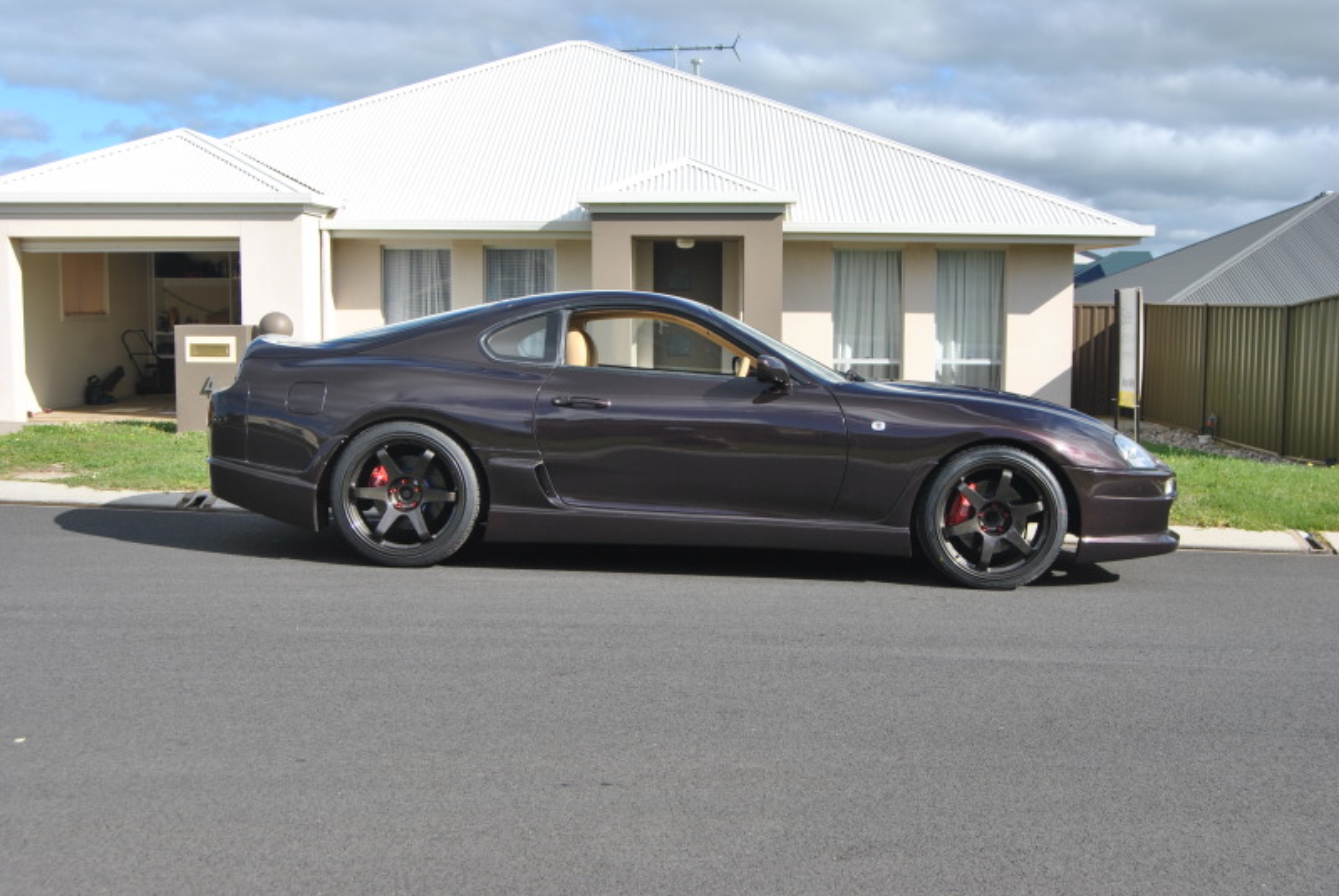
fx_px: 1452
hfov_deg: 49.5
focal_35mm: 39
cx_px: 670
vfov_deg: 34.3
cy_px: 448
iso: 100
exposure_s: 1/320
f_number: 8
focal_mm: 26
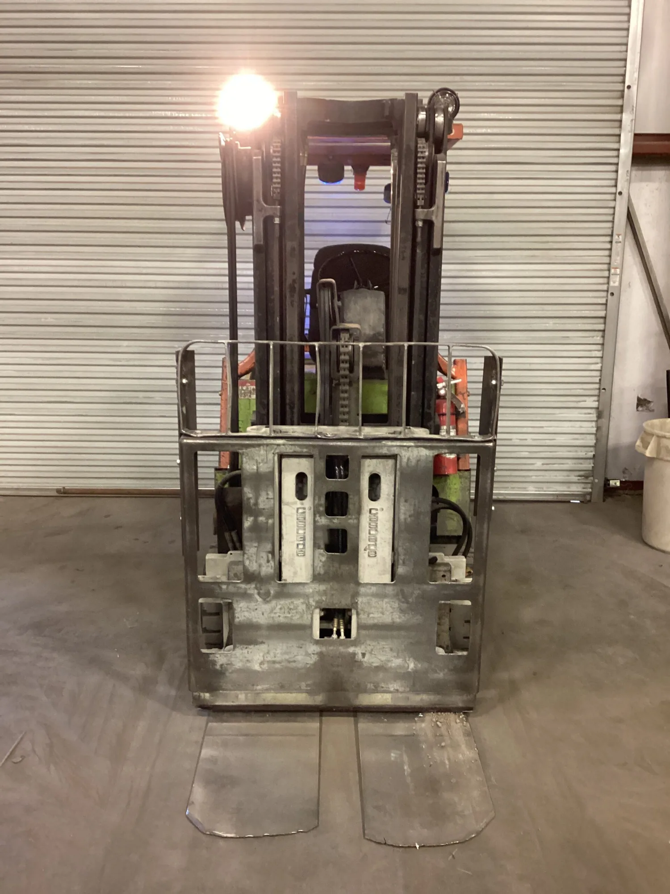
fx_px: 800
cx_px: 335
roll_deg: +0.9
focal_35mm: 31
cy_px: 447
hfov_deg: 45.4
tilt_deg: -12.9
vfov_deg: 58.4
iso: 500
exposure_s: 1/30
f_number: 2.4
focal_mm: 3.3
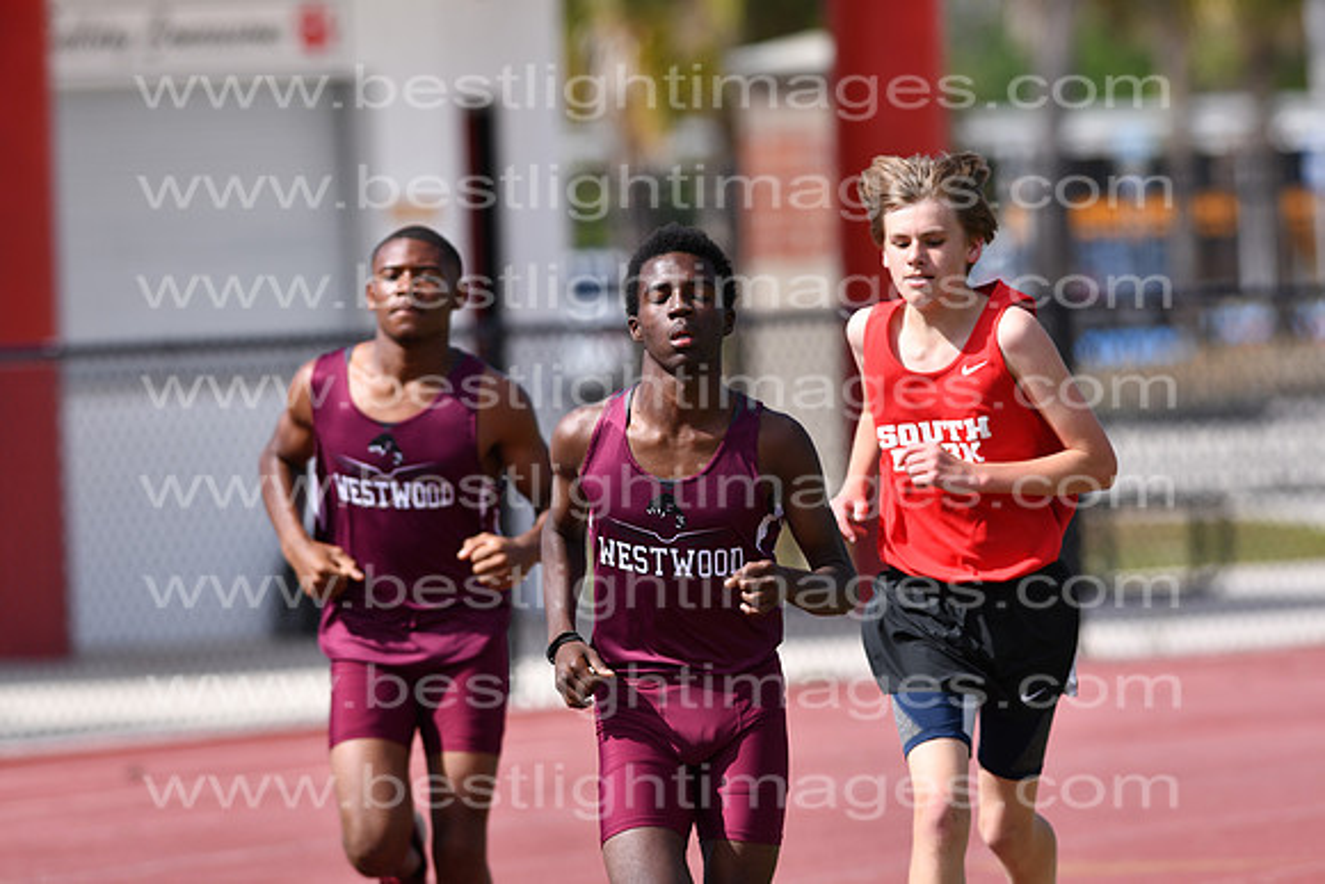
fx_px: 16566
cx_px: 662
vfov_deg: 3.1
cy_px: 442
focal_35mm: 450
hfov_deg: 4.6
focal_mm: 300
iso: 100
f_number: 4
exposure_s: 1/1250
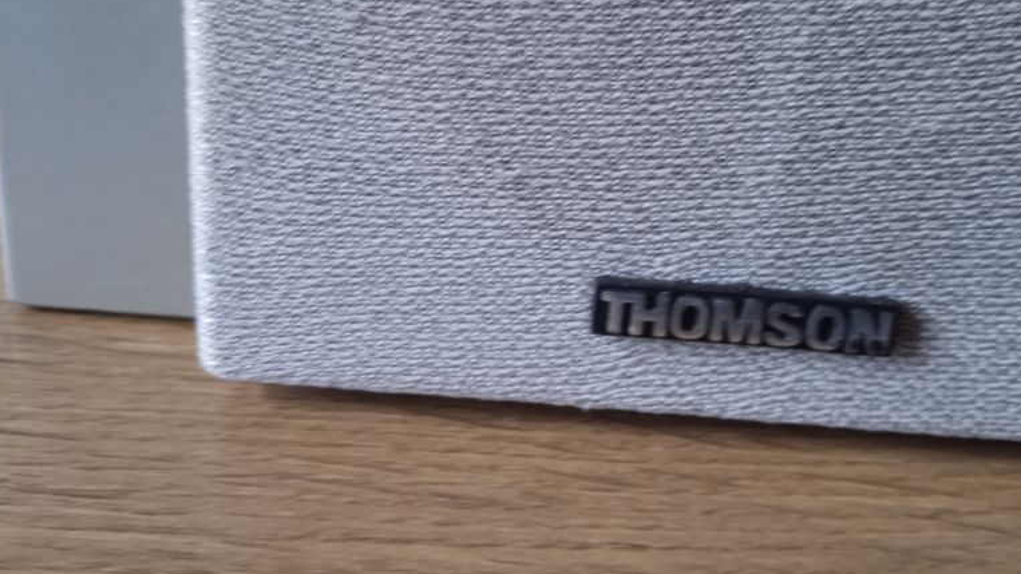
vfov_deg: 29.6
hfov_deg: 50.5
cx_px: 530
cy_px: 226
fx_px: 1083
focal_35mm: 40
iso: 457
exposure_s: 1/25
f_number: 2.2
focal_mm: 3.43
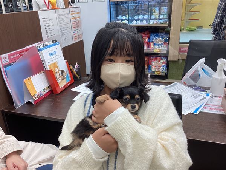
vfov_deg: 45.4
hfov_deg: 58.4
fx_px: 202
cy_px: 85
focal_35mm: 31
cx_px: 113
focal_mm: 3.3
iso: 64
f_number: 2.4
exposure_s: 1/100
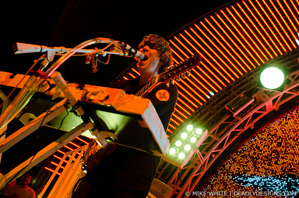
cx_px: 150
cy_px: 99
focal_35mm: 45
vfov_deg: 29.7
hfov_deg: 43.7
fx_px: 373
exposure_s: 1/500
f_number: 3.5
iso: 1600
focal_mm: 30
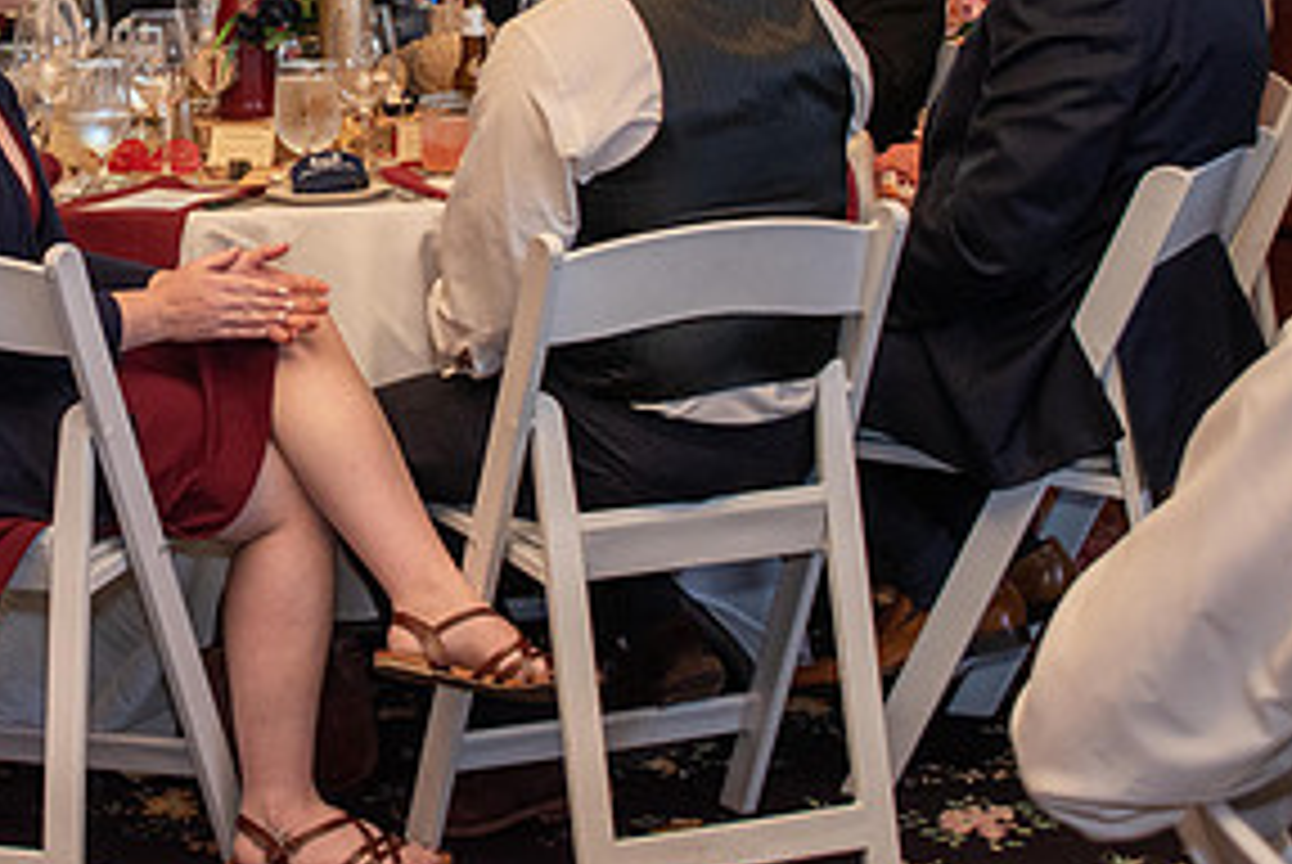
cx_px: 171
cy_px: 25
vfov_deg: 11.8
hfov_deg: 17.6
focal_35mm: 115
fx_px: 4131
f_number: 4.8
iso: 800
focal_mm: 38
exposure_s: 1/100
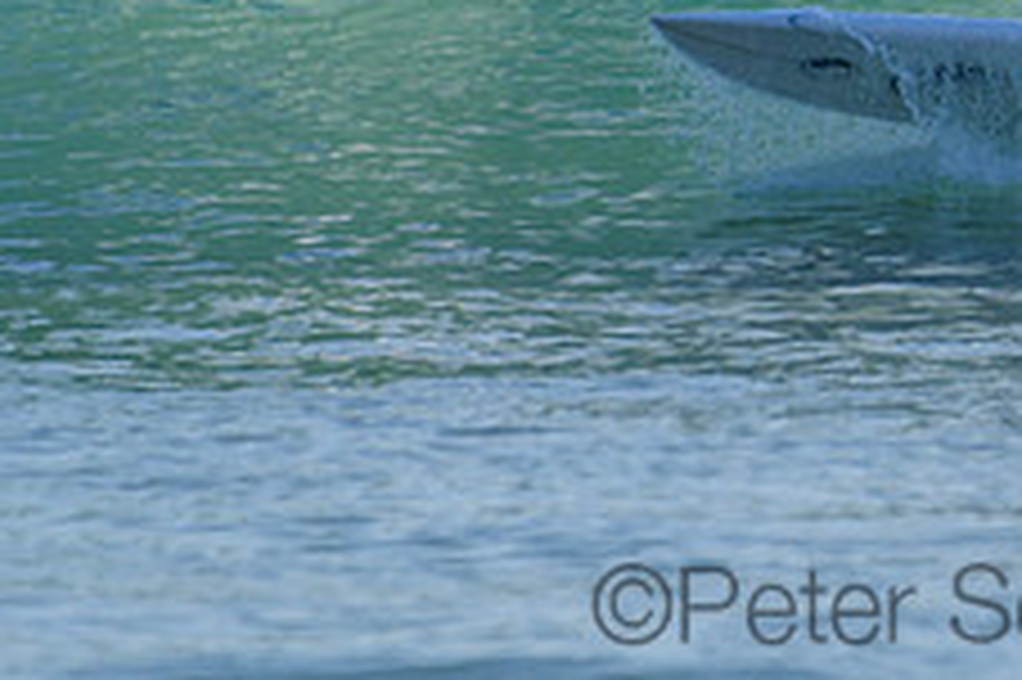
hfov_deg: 1.3
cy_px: -304
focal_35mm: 1566
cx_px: 1236
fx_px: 44423
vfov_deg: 0.9
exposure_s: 1/2000
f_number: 5.6
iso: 160
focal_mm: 500
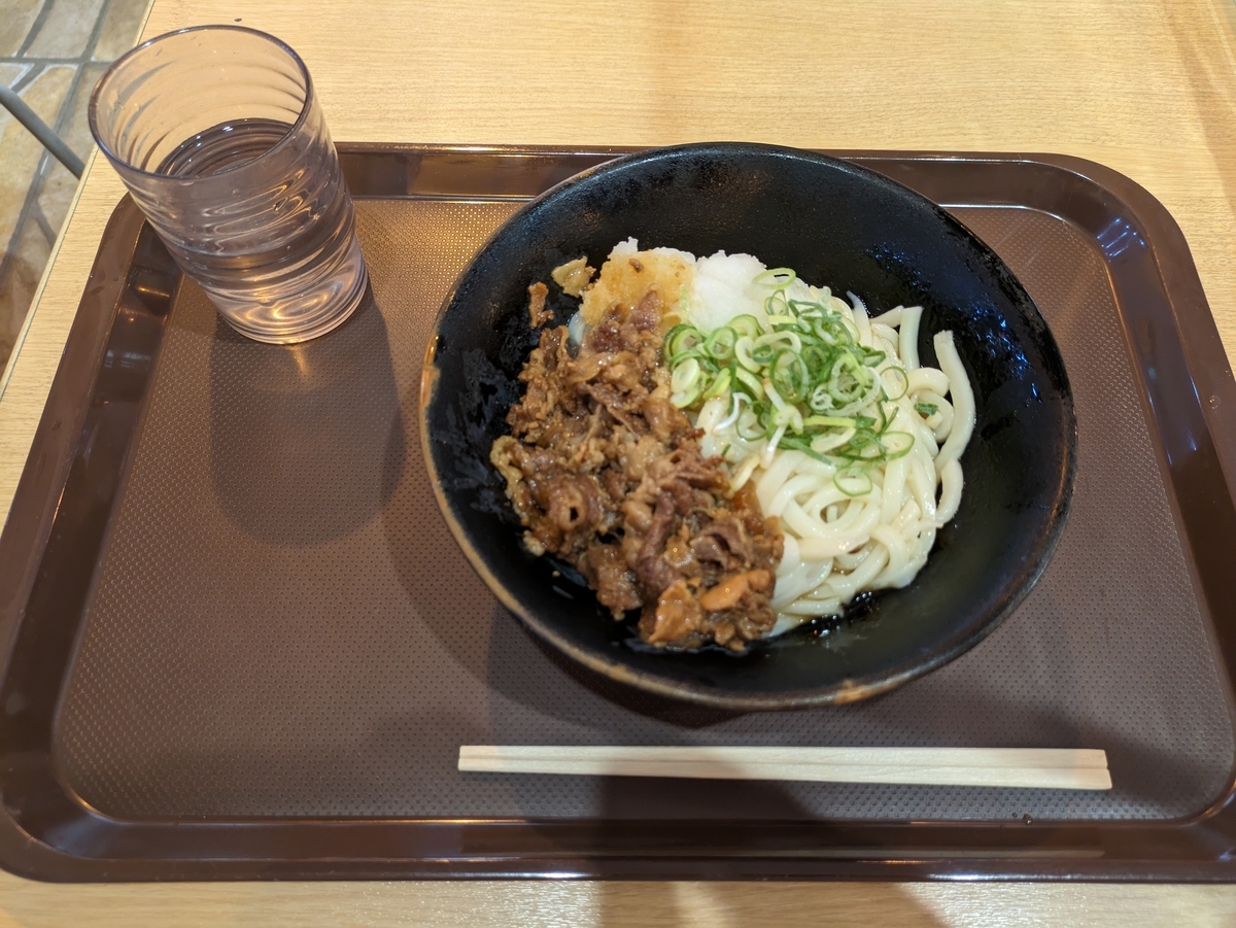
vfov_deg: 54.9
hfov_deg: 69.4
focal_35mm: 25
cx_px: 618
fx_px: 893
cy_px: 464
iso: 286
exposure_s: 1/40
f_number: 1.89
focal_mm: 5.43
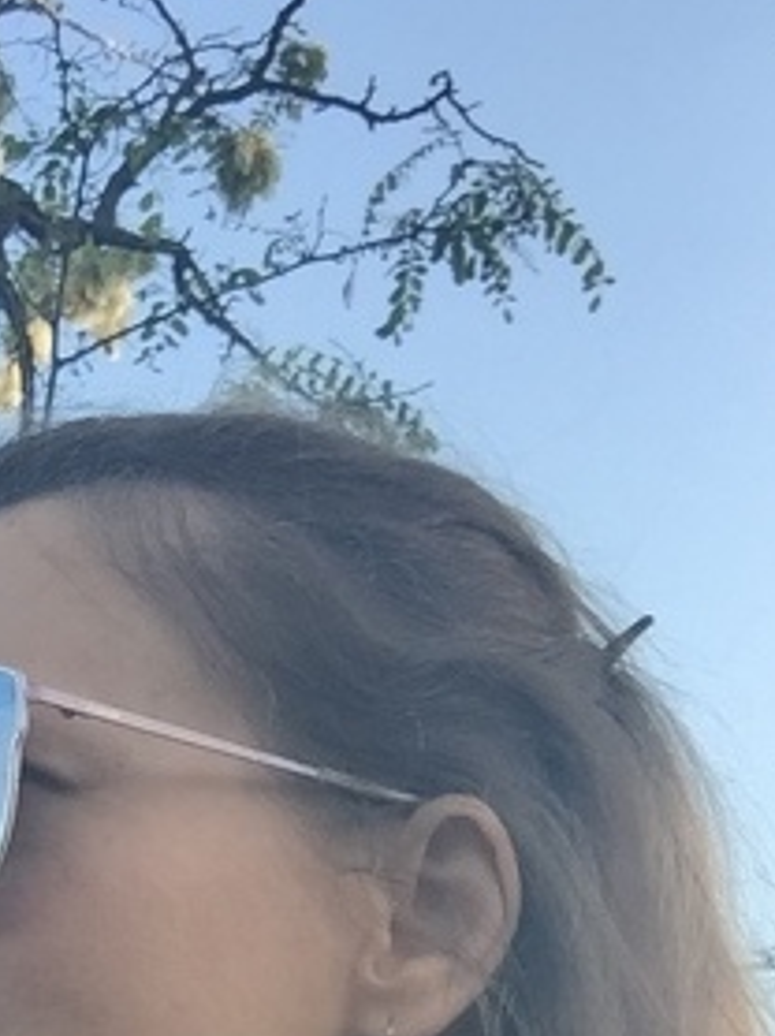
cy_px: 1002
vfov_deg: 27.5
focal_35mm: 67
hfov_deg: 21.1
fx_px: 2003
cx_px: -4
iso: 32
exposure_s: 1/107
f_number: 2.2
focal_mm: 2.65
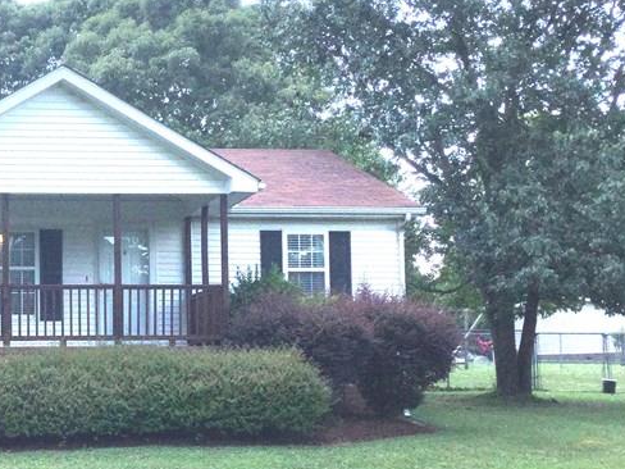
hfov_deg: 28.5
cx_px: 46
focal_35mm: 65
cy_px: 304
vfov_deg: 22.5
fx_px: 1174
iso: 25
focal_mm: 3.3
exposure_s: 1/799
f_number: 2.4
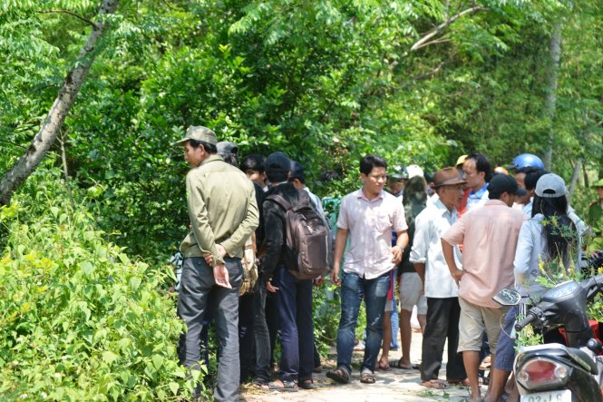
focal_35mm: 99
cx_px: 302
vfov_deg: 13.8
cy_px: 201
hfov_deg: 20.6
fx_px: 1658
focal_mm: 66
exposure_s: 1/160
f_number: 6.3
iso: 100
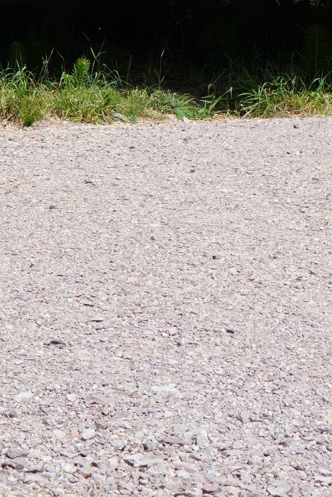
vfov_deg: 9.1
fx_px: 2947
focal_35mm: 213
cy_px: -479
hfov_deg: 6.4
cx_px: 133
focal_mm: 35
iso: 100
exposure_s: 1/500
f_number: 5
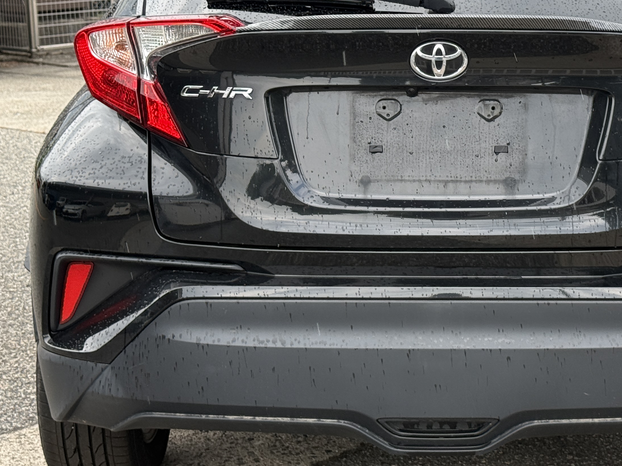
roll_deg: +1.4
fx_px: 1581
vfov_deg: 16.7
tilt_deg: -9.0
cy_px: 155
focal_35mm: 88
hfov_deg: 22.1
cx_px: 445
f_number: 1.78
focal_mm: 6.76
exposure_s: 1/402
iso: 64
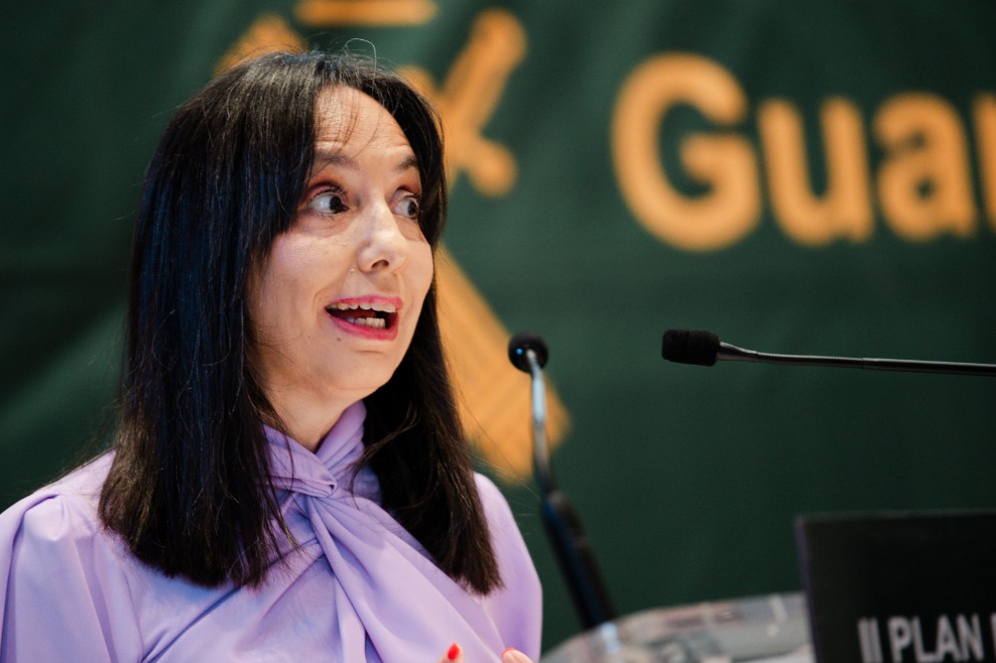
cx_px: 409
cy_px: 351
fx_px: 6720
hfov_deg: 8.5
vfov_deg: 5.7
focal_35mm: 243
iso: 2000
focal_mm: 200
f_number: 2.8
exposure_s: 1/200
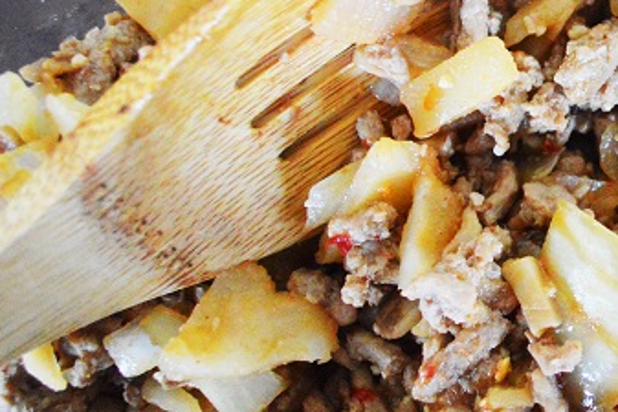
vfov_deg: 17.0
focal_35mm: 80
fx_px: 1374
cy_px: 119
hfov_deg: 23.5
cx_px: 713
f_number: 3.8
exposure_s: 1/250
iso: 3200
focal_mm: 20
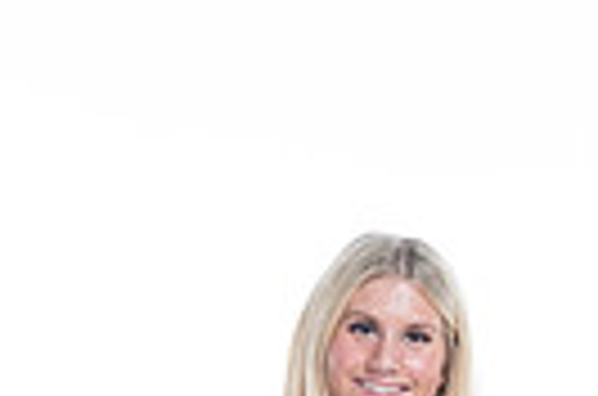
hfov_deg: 10.0
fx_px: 3430
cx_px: 378
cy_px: 927
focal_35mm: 207
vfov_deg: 6.3
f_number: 5.6
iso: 400
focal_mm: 61
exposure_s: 1/250
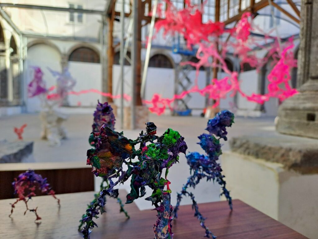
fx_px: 230
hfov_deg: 69.4
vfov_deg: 54.9
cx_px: 159
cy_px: 120
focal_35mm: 25
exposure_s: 1/256
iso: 32
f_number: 1.8
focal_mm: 4.65
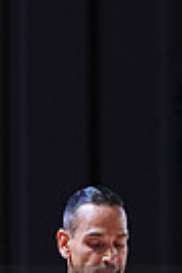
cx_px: 173
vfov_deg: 4.0
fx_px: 3933
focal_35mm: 520
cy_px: 335
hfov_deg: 2.6
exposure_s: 1/500
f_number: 4
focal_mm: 119
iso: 2000
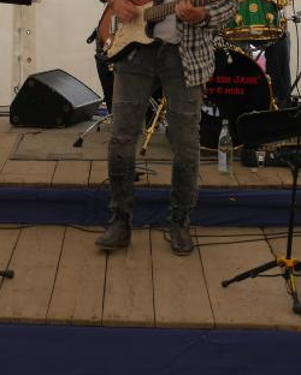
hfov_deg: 13.7
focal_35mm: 110
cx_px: -41
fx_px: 1224
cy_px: 23
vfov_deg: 17.2
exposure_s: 1/100
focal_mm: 22
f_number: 4.5
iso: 200
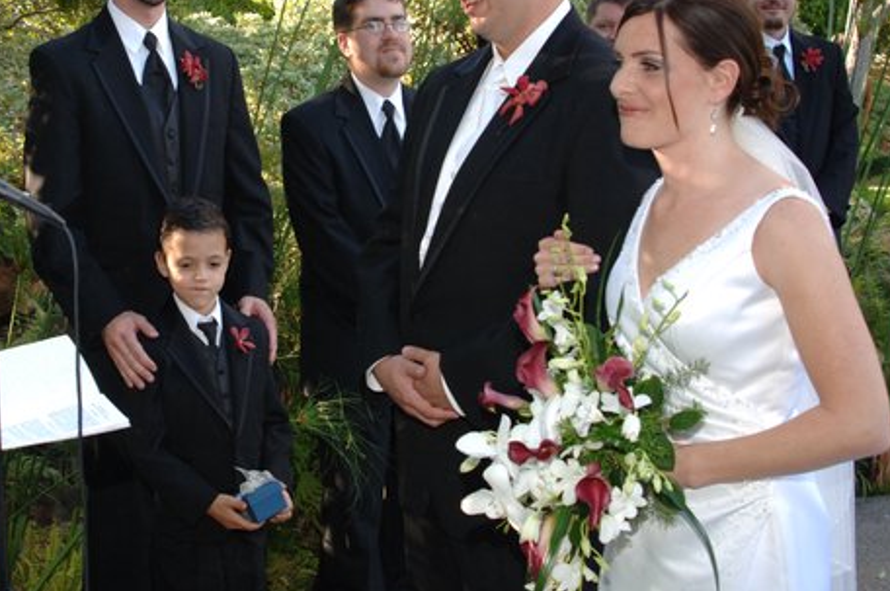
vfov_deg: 22.9
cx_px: 289
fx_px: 1457
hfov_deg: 33.6
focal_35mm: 59
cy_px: 245
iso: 400
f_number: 5.6
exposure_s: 1/100
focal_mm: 28
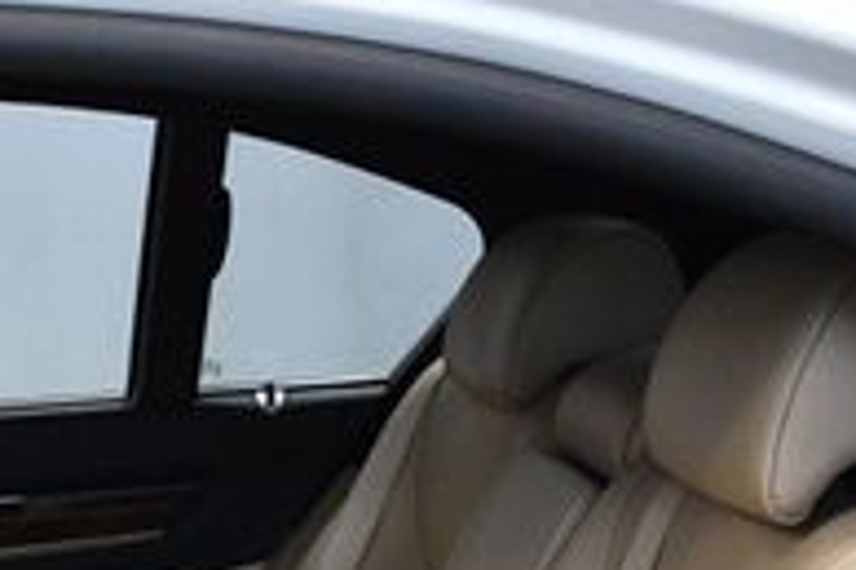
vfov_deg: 11.5
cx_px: -79
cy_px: 937
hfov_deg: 17.7
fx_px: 2661
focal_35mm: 112
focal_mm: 23
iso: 2000
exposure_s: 1/125
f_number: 3.8
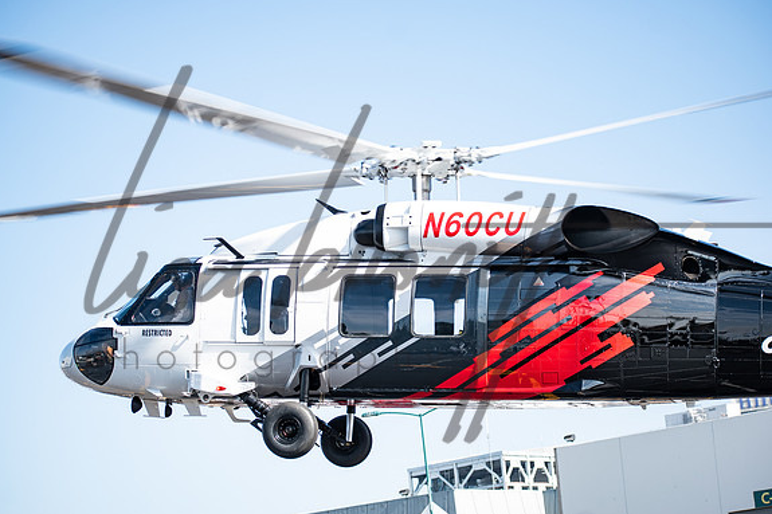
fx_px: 2272
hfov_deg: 19.3
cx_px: 384
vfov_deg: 12.9
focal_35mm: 106
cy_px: 257
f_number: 4.5
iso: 100
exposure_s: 1/320
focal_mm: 70
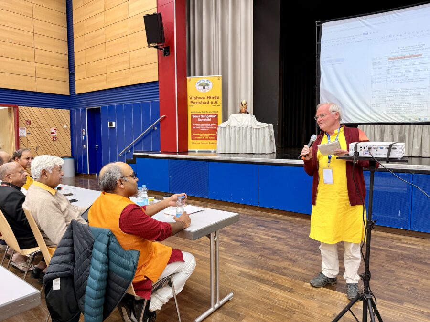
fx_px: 298
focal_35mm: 24
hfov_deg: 71.6
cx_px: 215
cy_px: 161
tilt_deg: -5.0
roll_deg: +0.2
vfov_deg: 56.8
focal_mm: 6.76
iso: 125
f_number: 1.78
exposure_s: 1/60
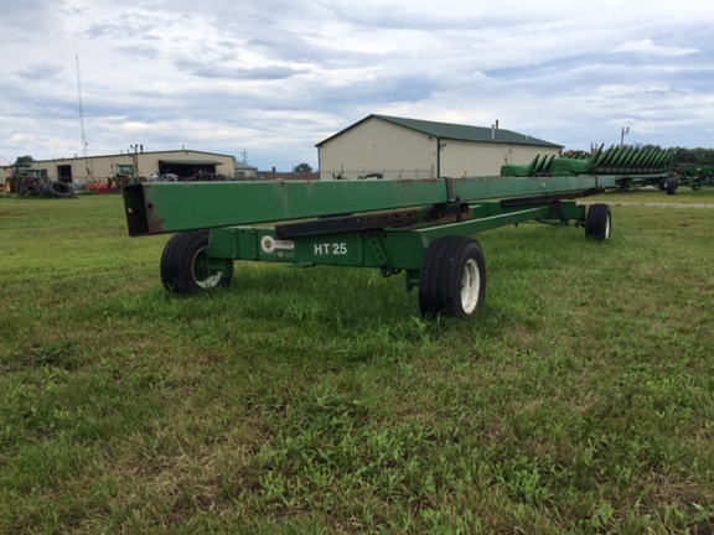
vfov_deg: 48.2
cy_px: 268
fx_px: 598
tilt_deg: -8.6
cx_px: 357
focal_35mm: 29
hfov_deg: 61.7
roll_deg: +1.4
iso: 32
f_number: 2.2
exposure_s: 1/2415
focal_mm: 4.15
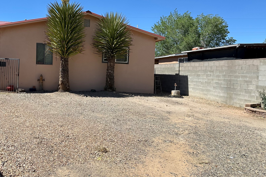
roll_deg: -2.2
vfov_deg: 41.0
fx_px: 236
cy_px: 74
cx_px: 100
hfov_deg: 58.0
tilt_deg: +0.2
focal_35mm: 32
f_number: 1.78
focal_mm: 6.86
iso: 80
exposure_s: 1/3356
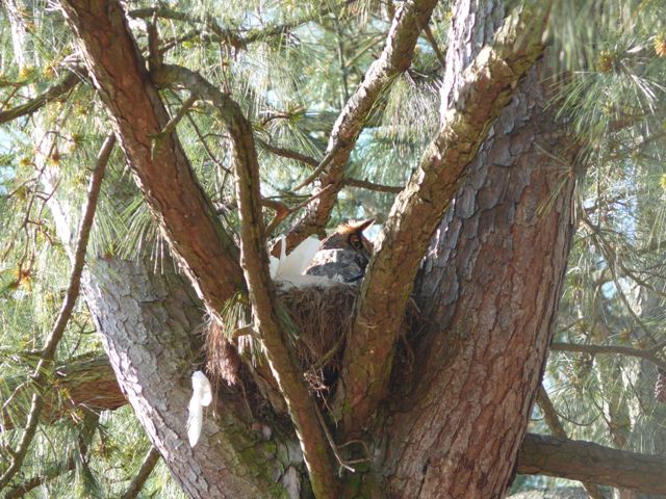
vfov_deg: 3.5
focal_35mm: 420
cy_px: 250
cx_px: 333
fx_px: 8081
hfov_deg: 4.7
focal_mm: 88.8
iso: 100
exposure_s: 1/125
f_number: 4
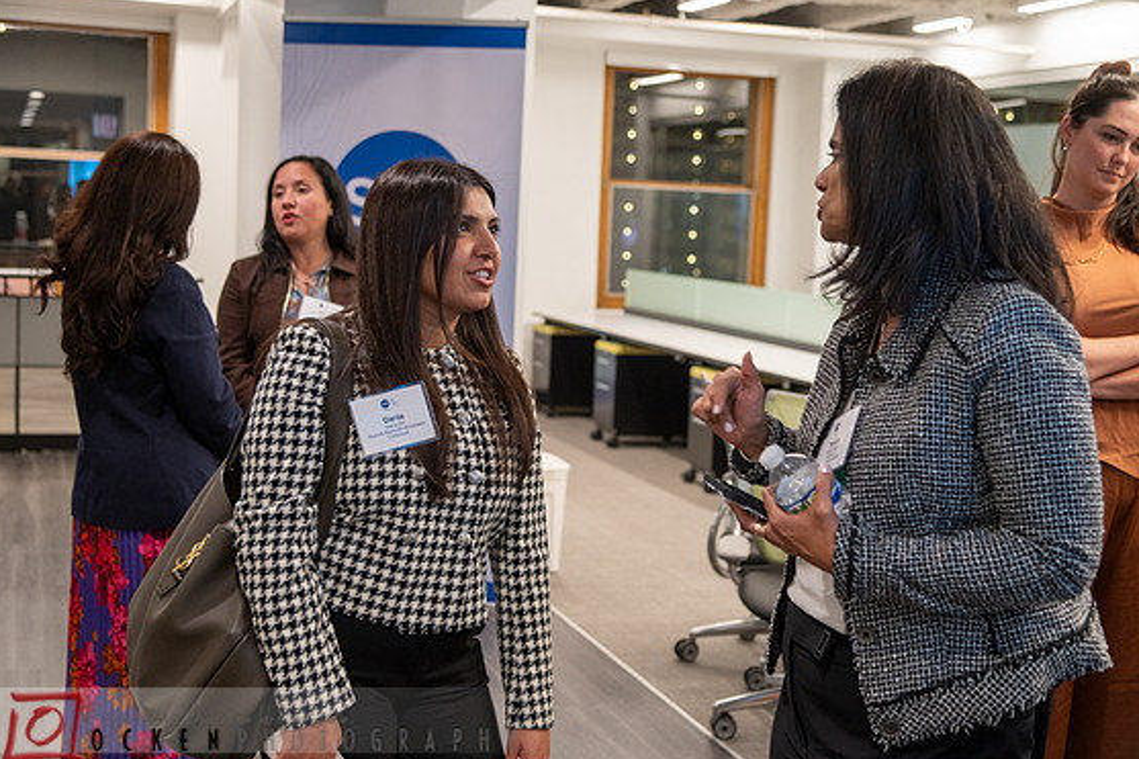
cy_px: 372
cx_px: 587
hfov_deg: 39.6
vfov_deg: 27.0
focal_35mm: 50
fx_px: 1581
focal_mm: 48
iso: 1600
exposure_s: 1/100
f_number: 4
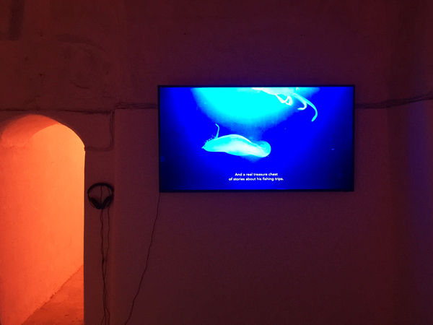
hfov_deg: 61.7
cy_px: 162
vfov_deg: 48.2
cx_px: 216
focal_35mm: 29
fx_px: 363
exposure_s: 1/10
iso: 125
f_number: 2.2
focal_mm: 4.15
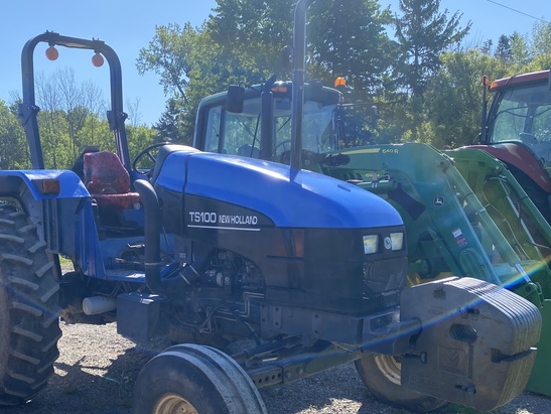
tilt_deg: -8.4
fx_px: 605
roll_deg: +0.7
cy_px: 266
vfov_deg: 37.5
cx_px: 190
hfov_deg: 48.2
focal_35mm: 38
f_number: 1.8
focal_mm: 4.25
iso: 32
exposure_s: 1/1157
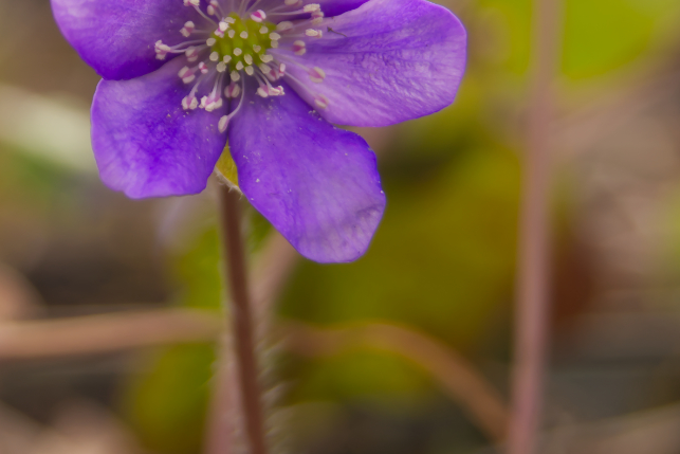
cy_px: 133
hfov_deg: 16.1
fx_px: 2379
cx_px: 130
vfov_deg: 10.9
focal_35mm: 126
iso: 160
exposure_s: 1/80
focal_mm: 45
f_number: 5.6
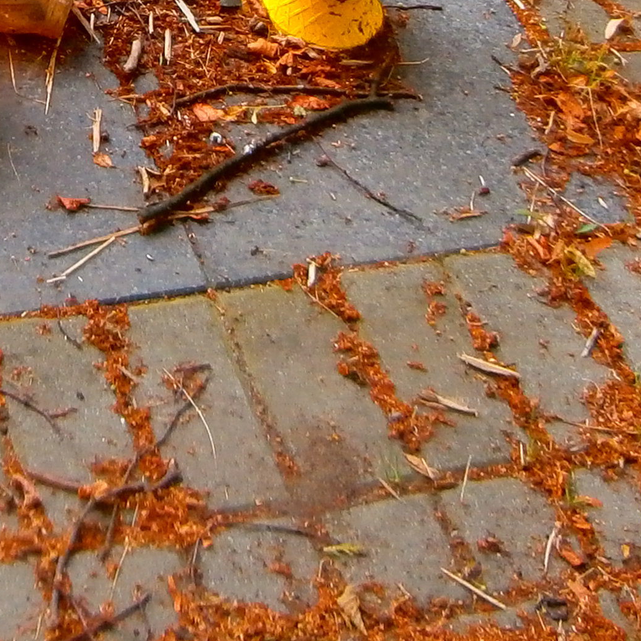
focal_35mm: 94
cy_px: -152
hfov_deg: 17.9
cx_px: -44
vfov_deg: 17.5
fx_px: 1969
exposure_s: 1/125
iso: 100
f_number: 3
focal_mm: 4.2
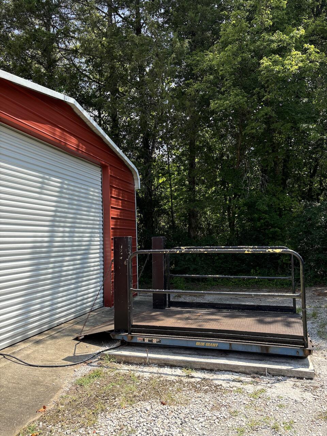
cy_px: 218
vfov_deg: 67.3
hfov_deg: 53.1
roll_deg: +0.4
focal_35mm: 26
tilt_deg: +3.6
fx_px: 327
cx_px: 164
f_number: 1.6
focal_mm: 5.96
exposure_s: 1/732
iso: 50
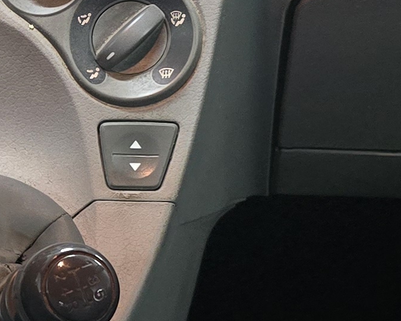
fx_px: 1578
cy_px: 214
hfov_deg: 13.5
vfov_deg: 11.6
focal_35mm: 133
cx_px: -222
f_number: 1.7
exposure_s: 1/25
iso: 1600
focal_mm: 6.3
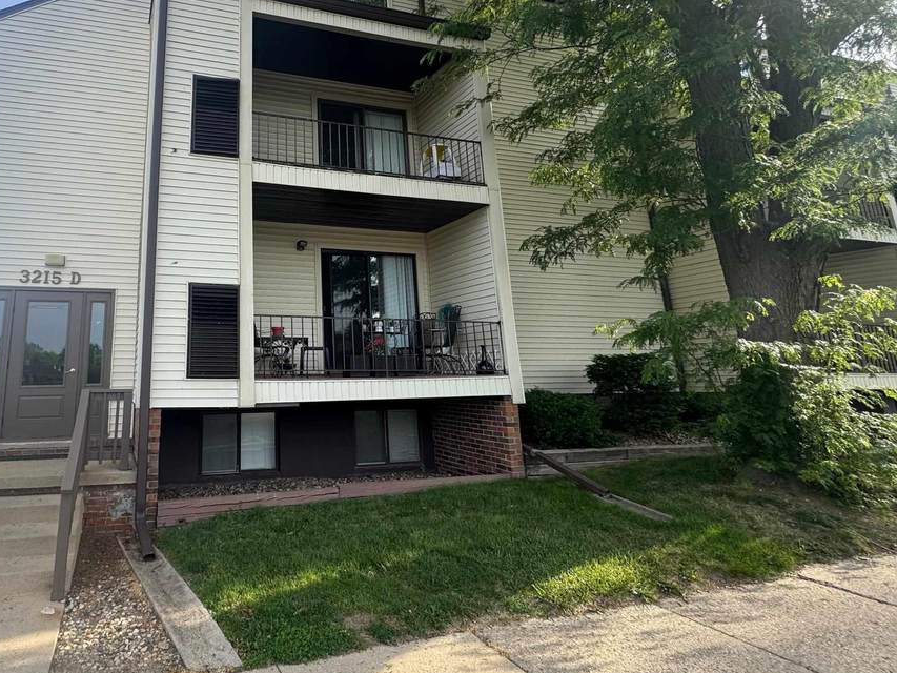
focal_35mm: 21
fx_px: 544
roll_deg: +0.3
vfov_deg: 62.6
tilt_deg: +13.3
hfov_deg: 75.6
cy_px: 251
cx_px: 276
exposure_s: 1/464
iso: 40
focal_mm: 2.22
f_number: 2.2
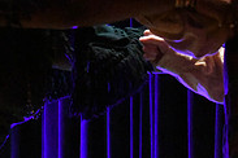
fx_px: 945
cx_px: 107
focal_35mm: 143
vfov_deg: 9.5
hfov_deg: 14.3
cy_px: 12
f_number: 5.6
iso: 32000
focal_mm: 30
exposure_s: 1/160
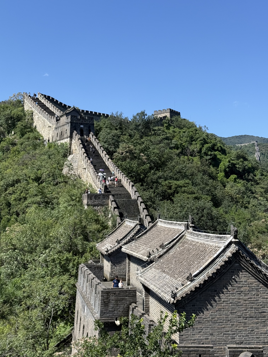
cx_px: 134
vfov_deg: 39.7
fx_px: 495
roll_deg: -0.9
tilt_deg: +2.9
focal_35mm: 48
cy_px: 178
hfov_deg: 30.3
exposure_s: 1/3378
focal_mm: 6.76
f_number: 1.78
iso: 64
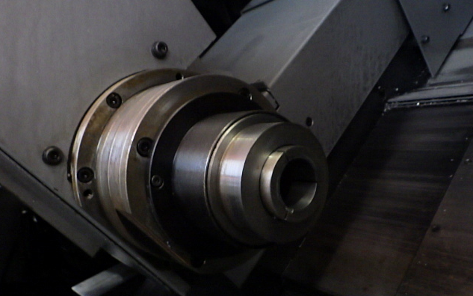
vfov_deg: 41.7
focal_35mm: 30
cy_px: 174
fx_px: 387
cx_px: 235
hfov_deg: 62.9
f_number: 3.5
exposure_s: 1/6
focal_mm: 5
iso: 1600
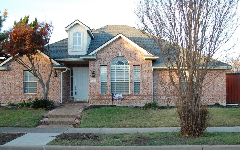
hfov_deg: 50.4
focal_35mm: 39
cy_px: 81
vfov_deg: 32.8
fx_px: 255
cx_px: 113
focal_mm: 24
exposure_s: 1/125
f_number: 5.6
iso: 360
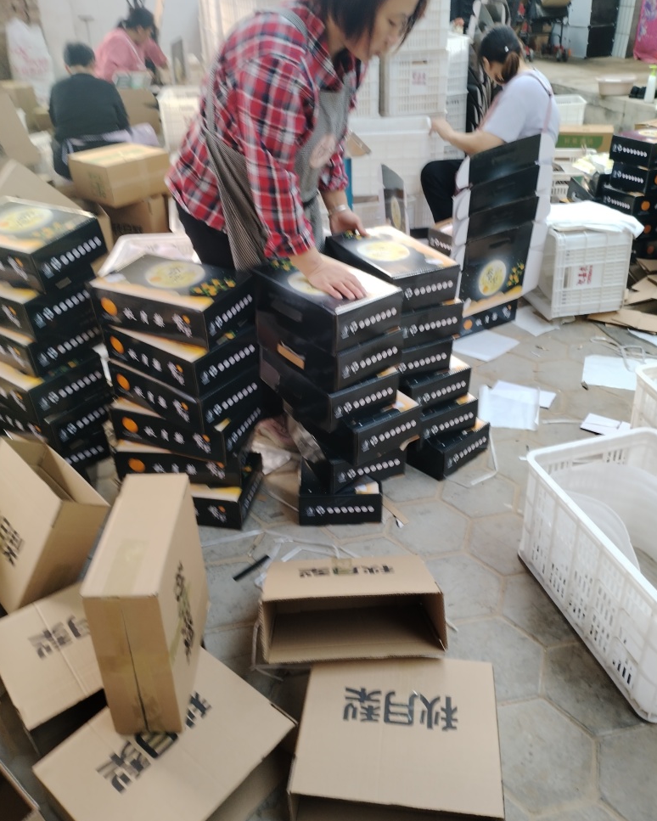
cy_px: 390
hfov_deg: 51.5
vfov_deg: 62.2
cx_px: 334
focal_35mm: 28
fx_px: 680
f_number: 1.8
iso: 284
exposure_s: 1/33.3
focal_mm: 4.26
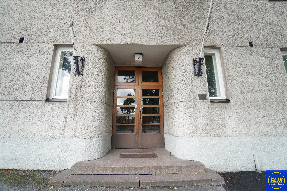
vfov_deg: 77.3
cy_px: 96
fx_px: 120
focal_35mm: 15
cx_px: 144
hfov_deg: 100.4
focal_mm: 10
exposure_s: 1/80
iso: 100
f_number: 4
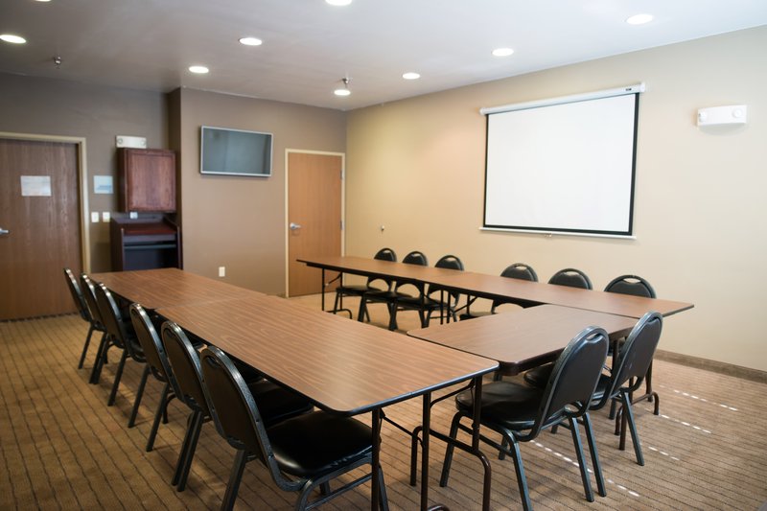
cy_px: 256
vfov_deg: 53.1
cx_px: 384
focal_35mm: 24
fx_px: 511
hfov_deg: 73.8
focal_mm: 24
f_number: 2.5
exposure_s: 1/100
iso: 640
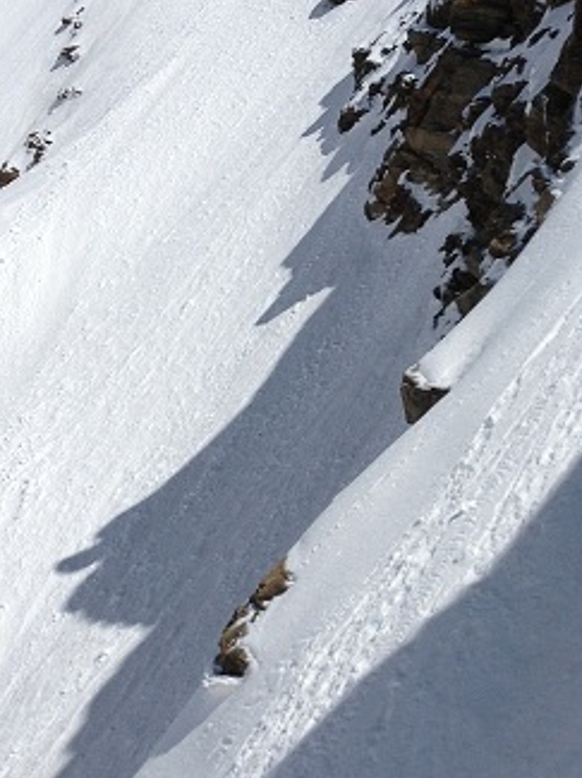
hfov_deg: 16.7
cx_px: 359
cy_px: 493
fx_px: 1977
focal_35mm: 88
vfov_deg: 22.2
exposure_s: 1/6135
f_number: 2.4
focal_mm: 4.28
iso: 50
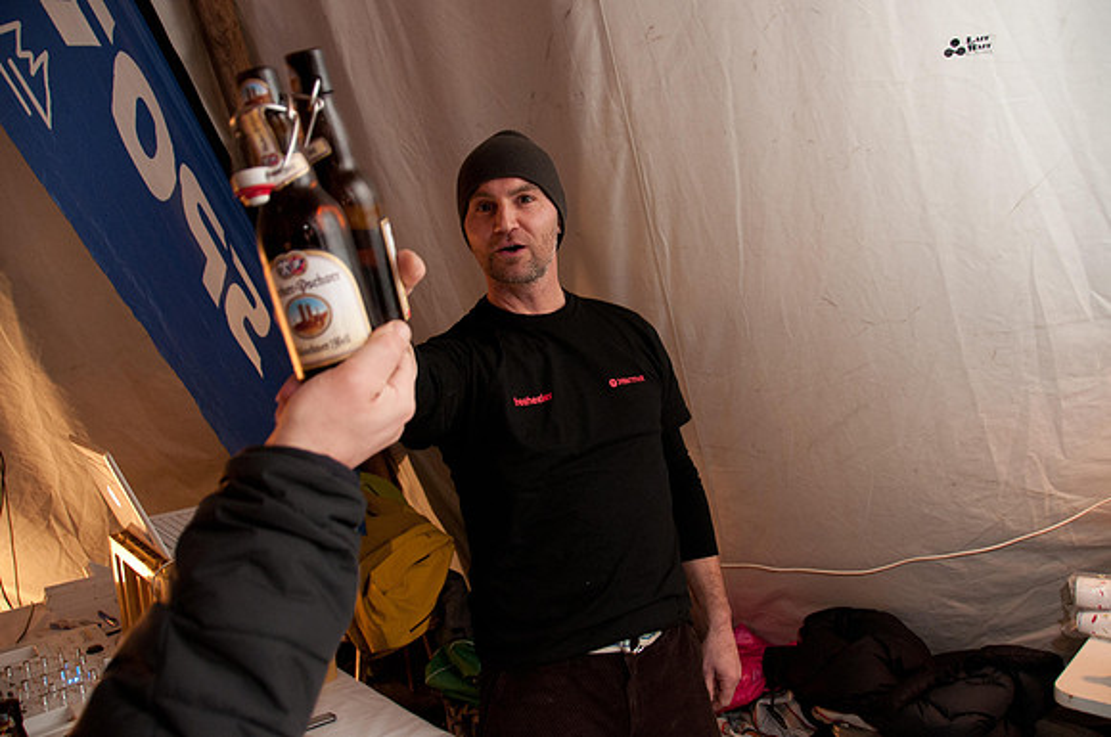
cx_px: 556
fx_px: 832
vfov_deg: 47.8
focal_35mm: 27
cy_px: 368
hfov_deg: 67.5
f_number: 3.5
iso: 800
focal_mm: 18
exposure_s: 1/20
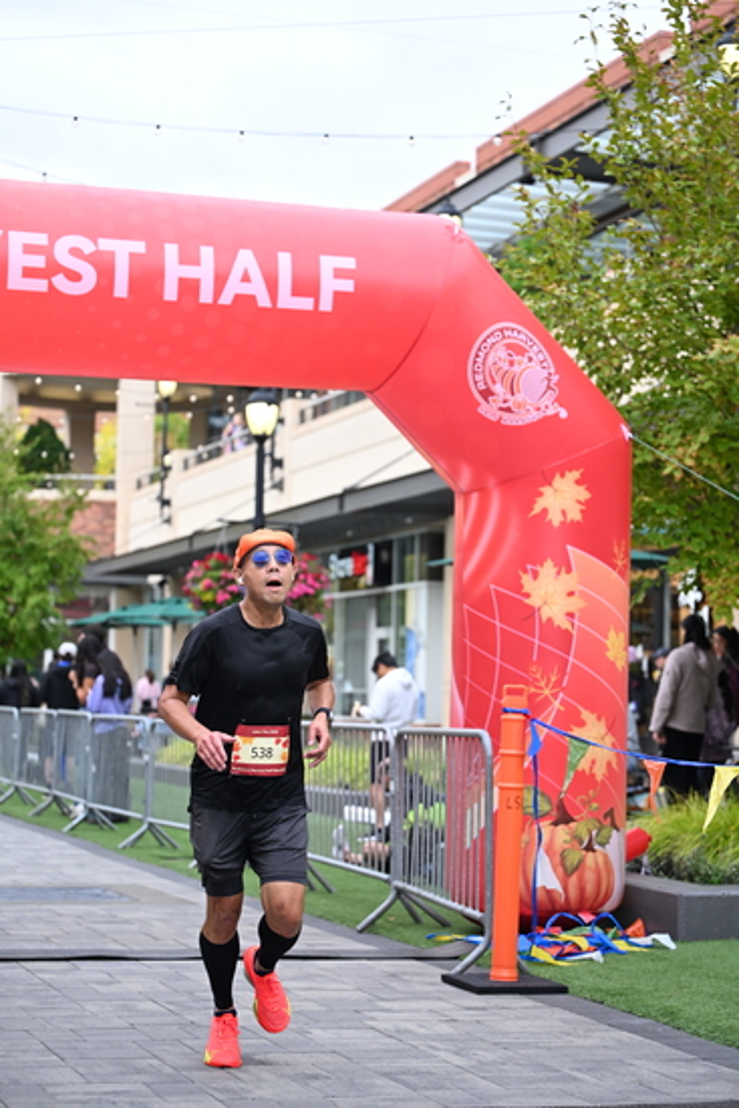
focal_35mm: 70
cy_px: 554
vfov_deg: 28.8
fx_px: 2154
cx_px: 370
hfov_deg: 19.5
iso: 1000
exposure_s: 1/1600
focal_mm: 70
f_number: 2.8
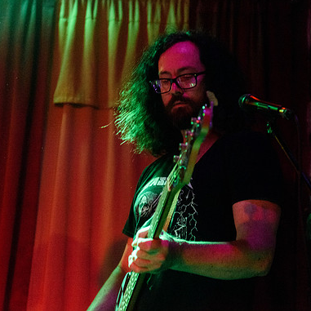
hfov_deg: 19.7
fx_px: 894
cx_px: 198
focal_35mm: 88
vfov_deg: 19.7
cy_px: 139
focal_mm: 62
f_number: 3.2
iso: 3200
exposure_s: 1/50
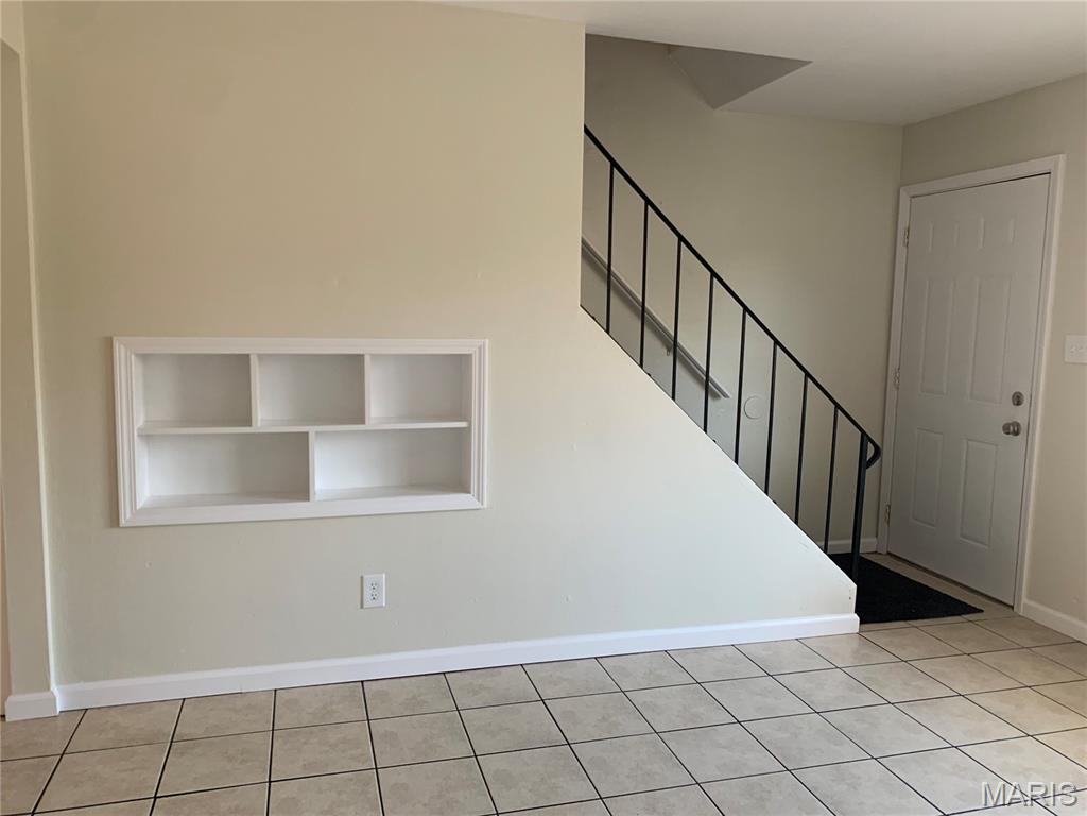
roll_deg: -1.4
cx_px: 544
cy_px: 408
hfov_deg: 67.3
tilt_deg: -6.8
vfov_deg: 53.1
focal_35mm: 26
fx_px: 816
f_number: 1.8
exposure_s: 1/68
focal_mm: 4.25
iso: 100
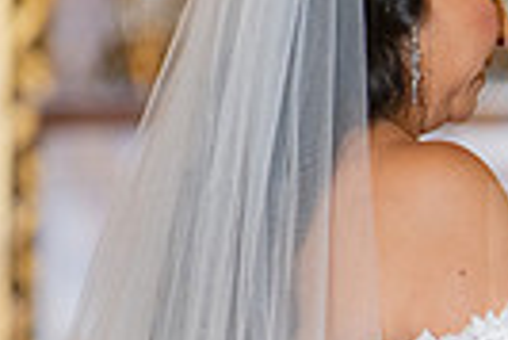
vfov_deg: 1.5
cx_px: 884
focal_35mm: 921
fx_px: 13010
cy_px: 302
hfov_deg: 2.2
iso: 1000
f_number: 2.8
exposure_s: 1/200
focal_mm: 200
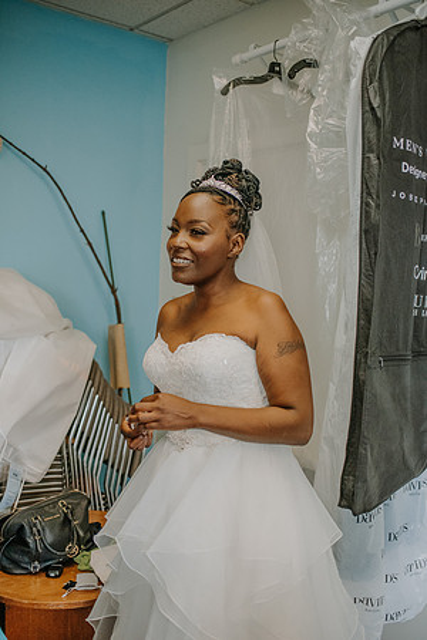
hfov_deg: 37.9
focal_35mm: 35
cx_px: 214
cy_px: 320
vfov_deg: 54.4
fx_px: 623
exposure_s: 1/1000
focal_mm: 35
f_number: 2.2
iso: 3200
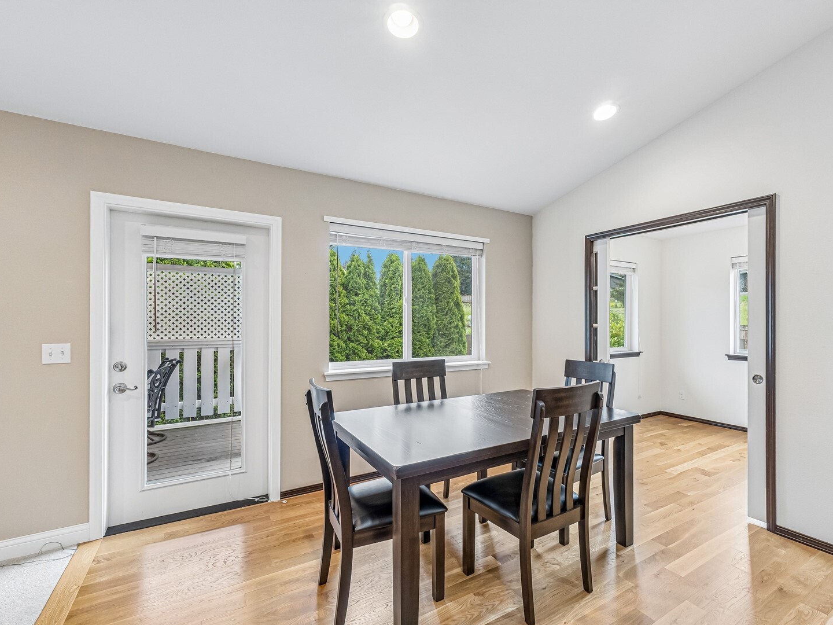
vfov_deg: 74.7
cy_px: 324
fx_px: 409
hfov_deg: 90.5
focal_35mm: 17
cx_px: 475
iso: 250
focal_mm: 10
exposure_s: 1/8
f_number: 9
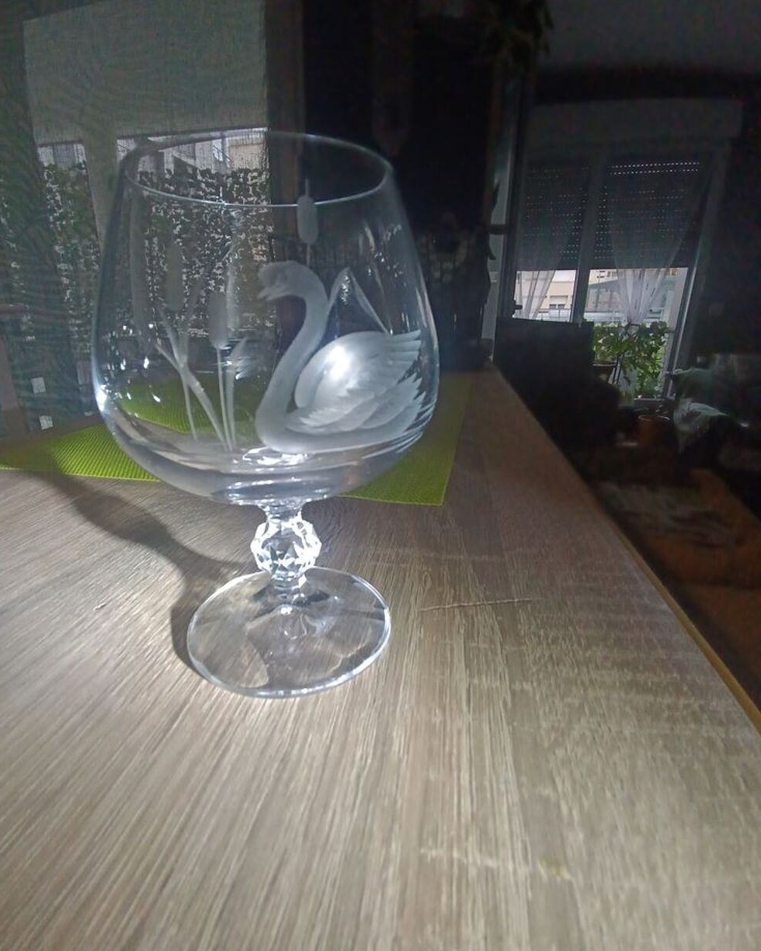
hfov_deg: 77.0
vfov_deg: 89.6
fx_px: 479
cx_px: 374
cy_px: 471
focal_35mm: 17
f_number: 2.2
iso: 179
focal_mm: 1.66
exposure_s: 1/100
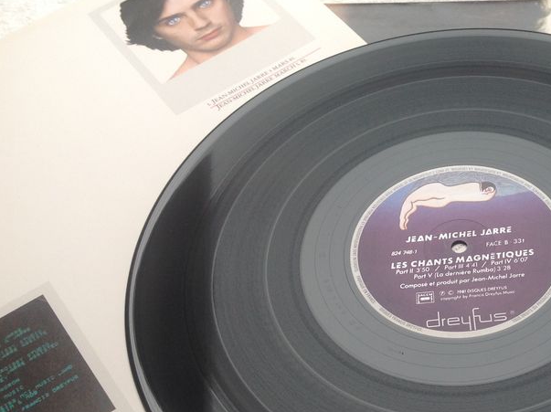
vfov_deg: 25.0
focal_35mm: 58
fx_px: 922
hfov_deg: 32.4
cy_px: 294
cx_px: 440
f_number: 2.4
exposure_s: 1/17
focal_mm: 4.28
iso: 50
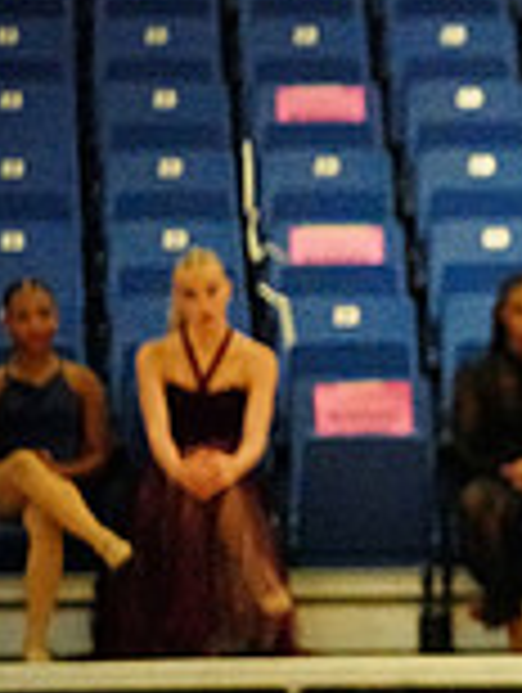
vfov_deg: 4.6
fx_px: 8642
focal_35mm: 431
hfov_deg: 3.4
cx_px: 1292
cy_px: 547
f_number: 2.8
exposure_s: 1/1600
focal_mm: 119
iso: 25600
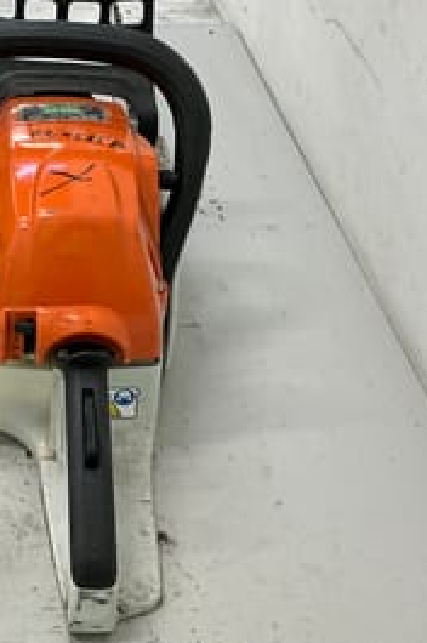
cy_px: 280
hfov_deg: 23.5
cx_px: 0
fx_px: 981
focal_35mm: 55
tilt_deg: -37.0
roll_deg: -0.4
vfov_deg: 36.2
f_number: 1.8
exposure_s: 1/50
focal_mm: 3
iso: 40
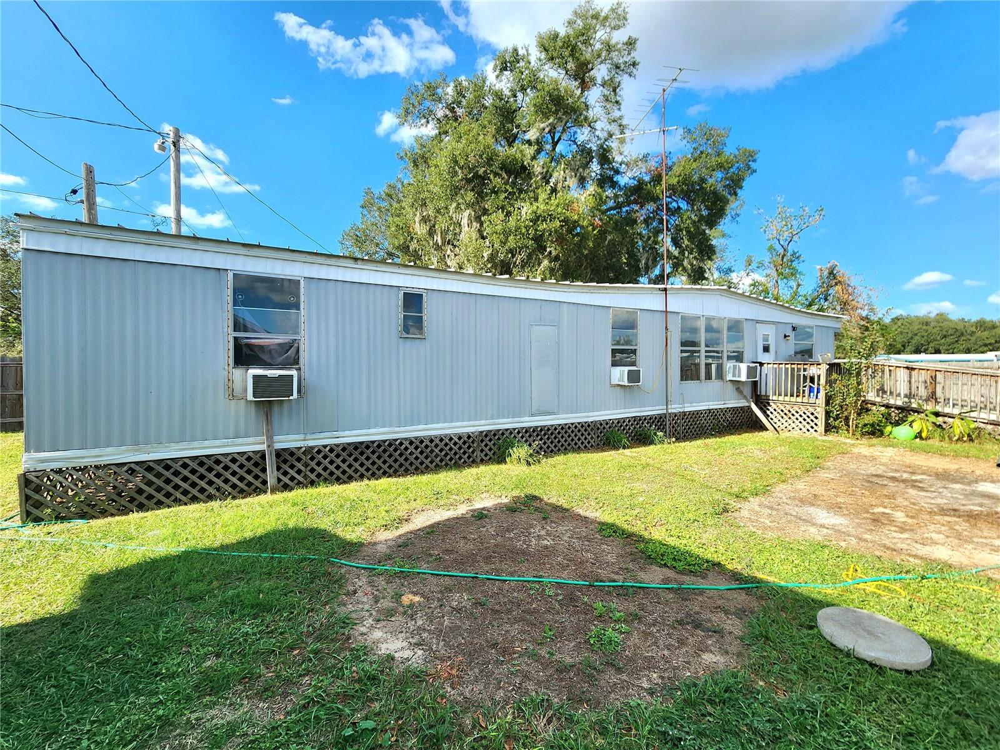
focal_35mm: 13
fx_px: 376
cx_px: 500
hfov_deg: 106.2
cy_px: 375
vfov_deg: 89.9
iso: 50
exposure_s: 1/1000
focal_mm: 2.2
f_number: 2.2
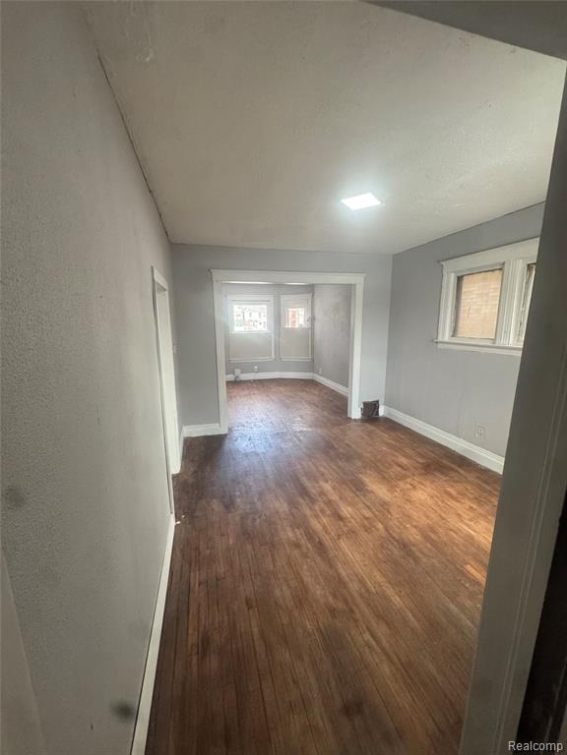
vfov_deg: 102.1
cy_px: 378
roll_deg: +0.8
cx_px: 284
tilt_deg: -10.6
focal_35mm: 14
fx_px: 306
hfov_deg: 85.7
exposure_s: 1/120
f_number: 2.2
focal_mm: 2.22
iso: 320
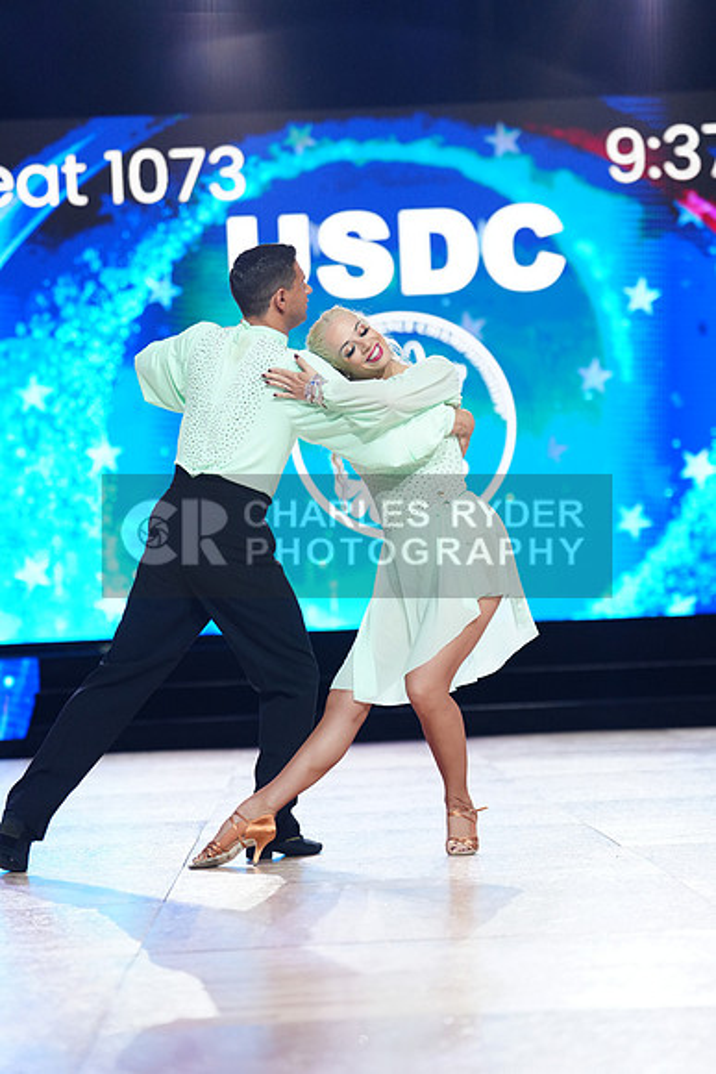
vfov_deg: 20.0
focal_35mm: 102
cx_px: 358
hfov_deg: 13.4
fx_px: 3041
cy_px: 537
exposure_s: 1/500
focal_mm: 102
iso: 2000
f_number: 2.8
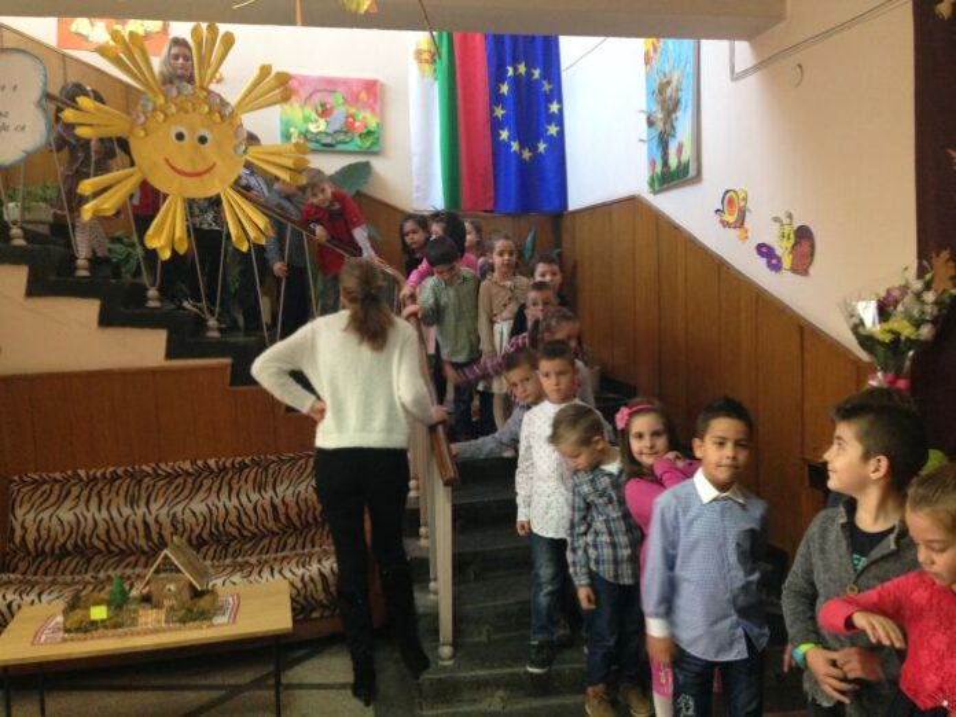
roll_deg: +1.0
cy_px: 358
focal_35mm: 33
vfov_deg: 42.9
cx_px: 478
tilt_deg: -4.4
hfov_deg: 55.4
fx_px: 911
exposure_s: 1/20
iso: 200
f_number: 2.4
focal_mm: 4.12
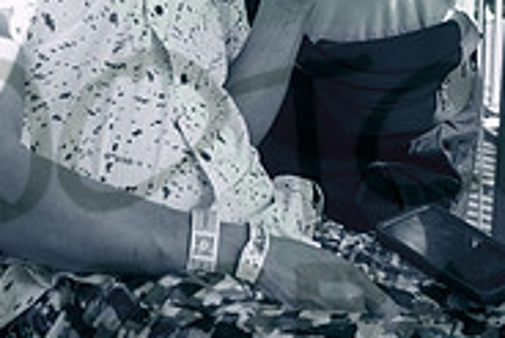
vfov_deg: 12.9
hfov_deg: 20.2
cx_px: 242
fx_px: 1418
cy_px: -166
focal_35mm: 101
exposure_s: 1/2000
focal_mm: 32
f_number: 4
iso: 200
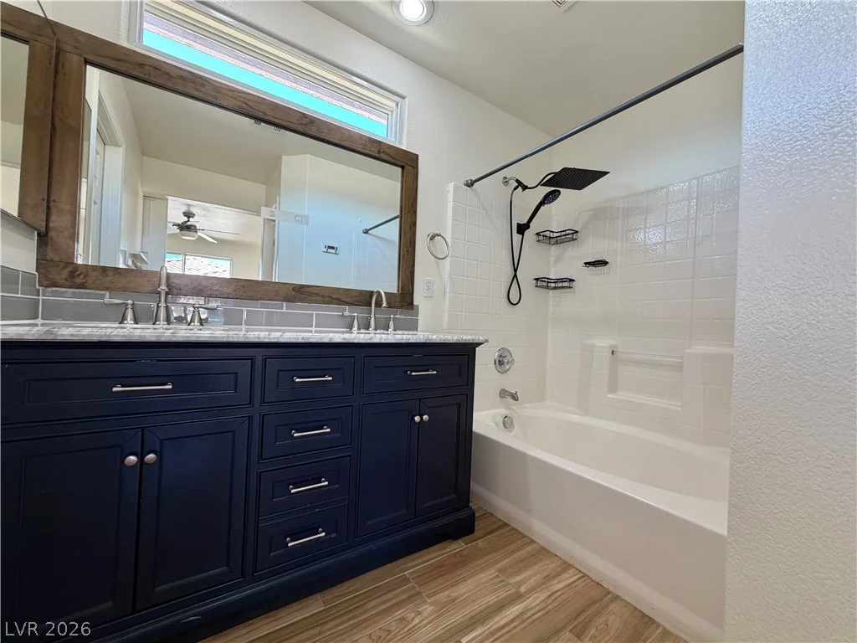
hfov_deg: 102.1
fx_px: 347
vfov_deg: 85.7
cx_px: 428
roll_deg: -2.2
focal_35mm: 14
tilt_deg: -1.3
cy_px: 322
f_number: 2.2
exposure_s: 1/120
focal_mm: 2.22
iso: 200
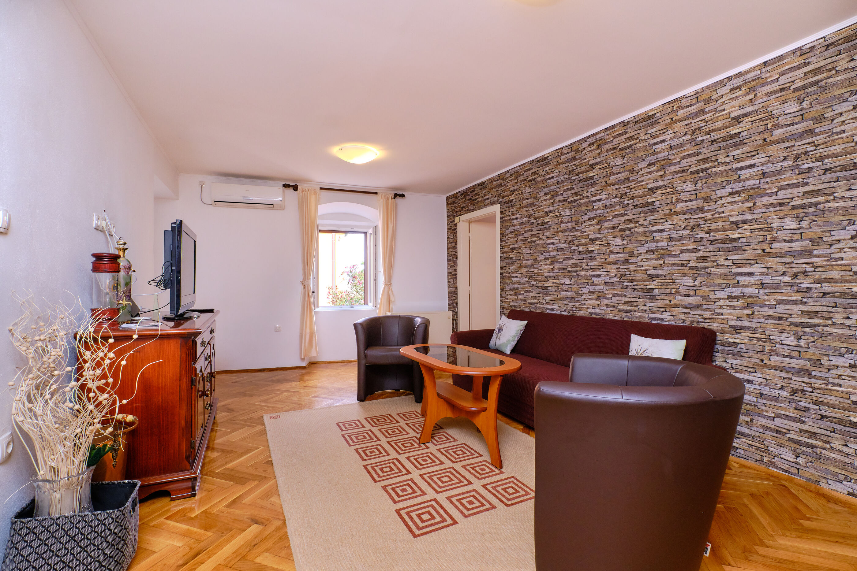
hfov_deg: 100.4
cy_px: 286
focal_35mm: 15
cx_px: 428
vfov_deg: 77.3
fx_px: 357
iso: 320
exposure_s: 1/30
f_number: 9
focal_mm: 10
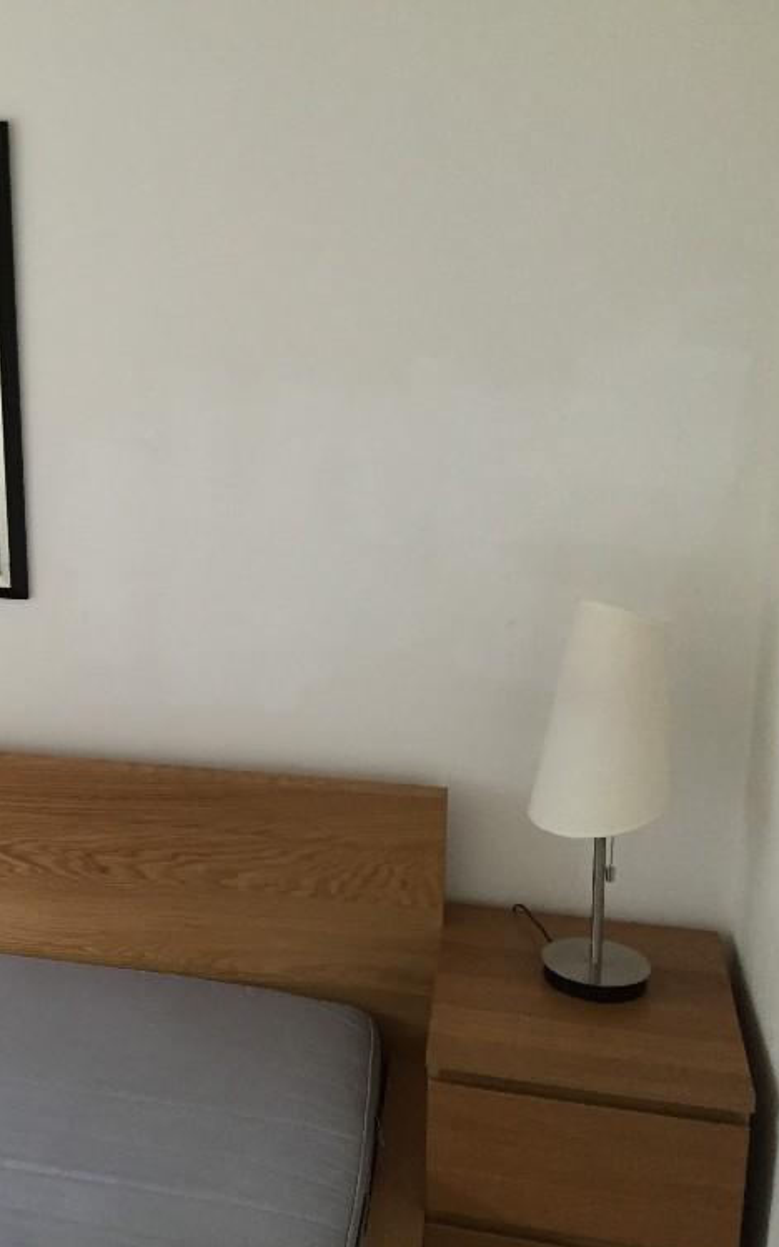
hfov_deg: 28.1
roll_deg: +2.1
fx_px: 1427
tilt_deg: -14.6
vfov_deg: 47.2
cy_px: 624
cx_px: -55
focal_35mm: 42
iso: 250
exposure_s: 1/33
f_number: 2.2
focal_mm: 4.15
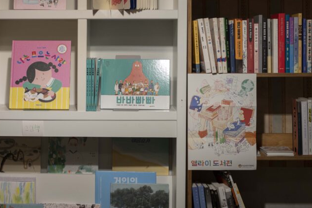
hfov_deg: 23.9
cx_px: 80
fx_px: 728
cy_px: 71
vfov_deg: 16.2
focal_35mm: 84
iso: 800
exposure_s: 1/160
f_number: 5.6
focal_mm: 52
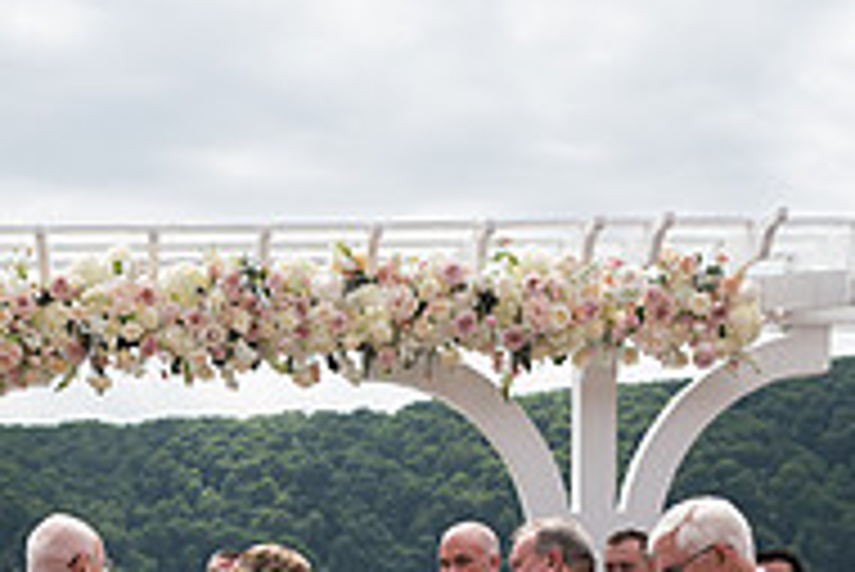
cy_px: 831
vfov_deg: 16.9
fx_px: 1759
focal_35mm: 74
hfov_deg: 27.1
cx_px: 261
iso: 64
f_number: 2.8
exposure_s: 1/1600
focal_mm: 24
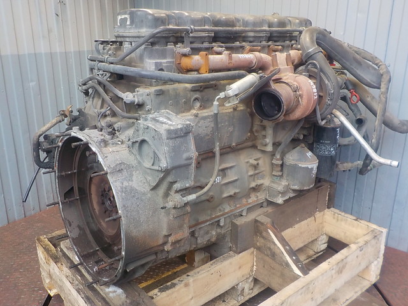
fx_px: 354
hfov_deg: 60.0
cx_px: 204
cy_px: 153
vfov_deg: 46.8
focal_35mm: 30
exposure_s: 1/30
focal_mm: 4.1
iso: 160
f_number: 3.3
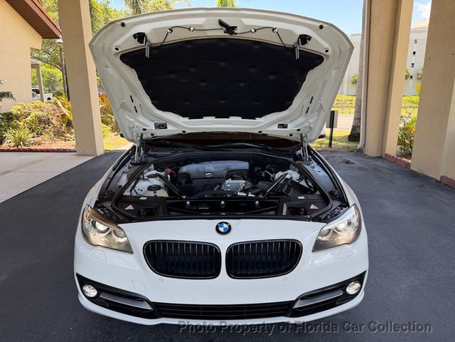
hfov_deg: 71.6
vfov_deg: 56.8
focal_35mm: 24
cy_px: 171
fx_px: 315
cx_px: 228
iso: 80
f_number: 1.78
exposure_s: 1/459
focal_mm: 6.76
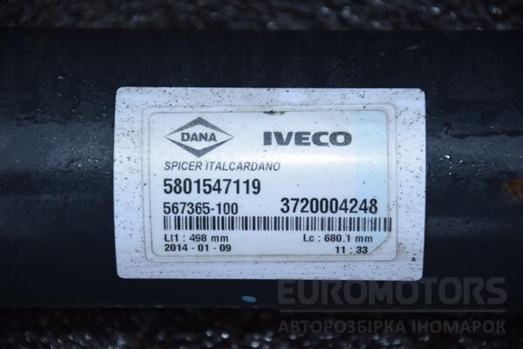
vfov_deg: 8.7
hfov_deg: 13.0
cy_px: 174
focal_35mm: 158
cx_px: 262
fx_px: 2288
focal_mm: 105
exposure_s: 1/100
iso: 800
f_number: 5.6
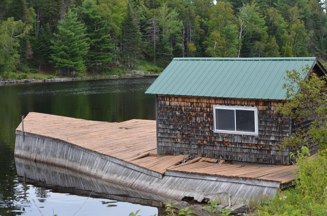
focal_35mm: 82
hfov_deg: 24.7
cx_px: 164
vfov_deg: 16.5
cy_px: 108
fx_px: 748
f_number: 8
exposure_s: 1/80
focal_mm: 55
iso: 100
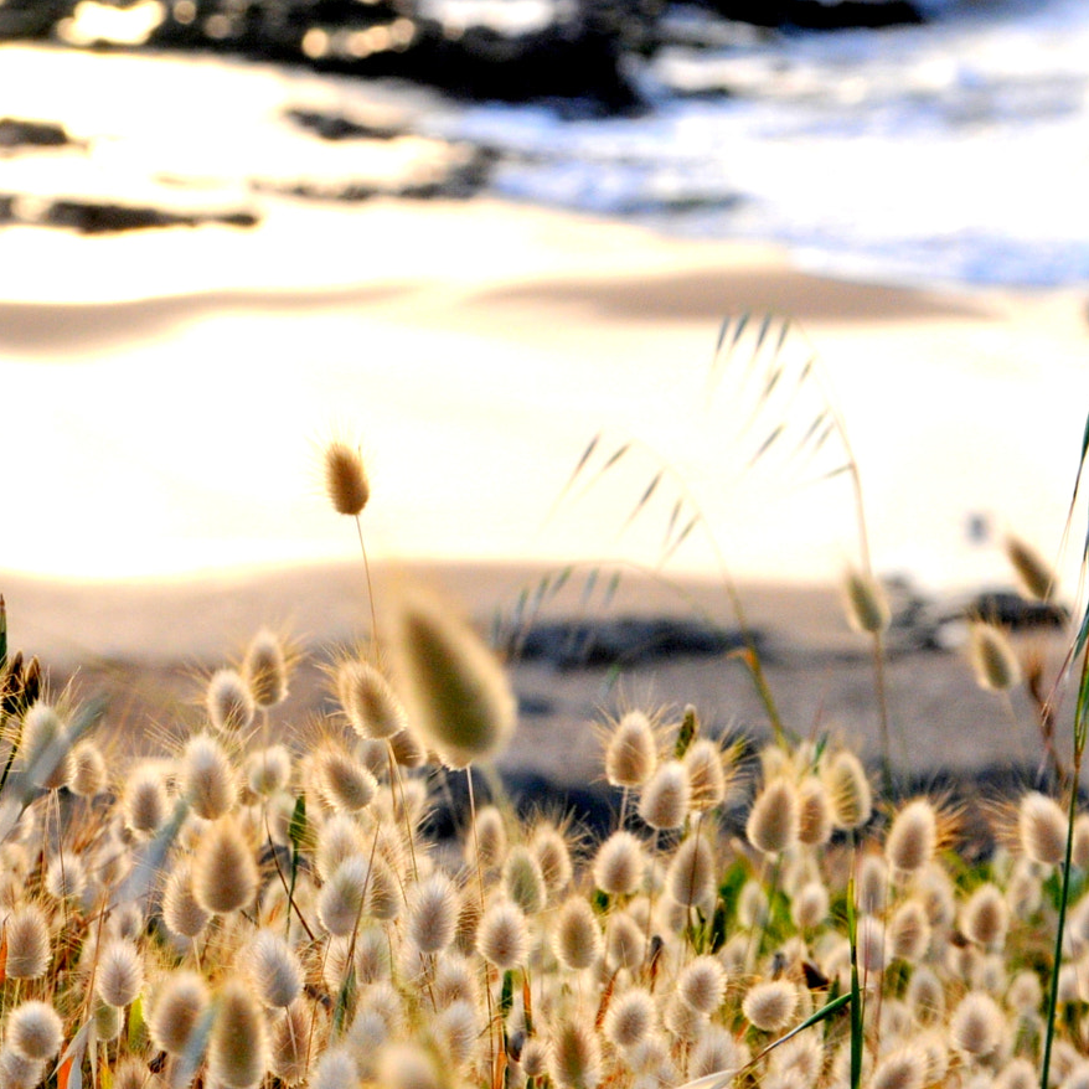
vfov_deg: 9.1
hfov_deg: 9.1
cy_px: 702
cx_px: 301
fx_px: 6869
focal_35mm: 193
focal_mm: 65
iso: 640
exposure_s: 1/320
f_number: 9
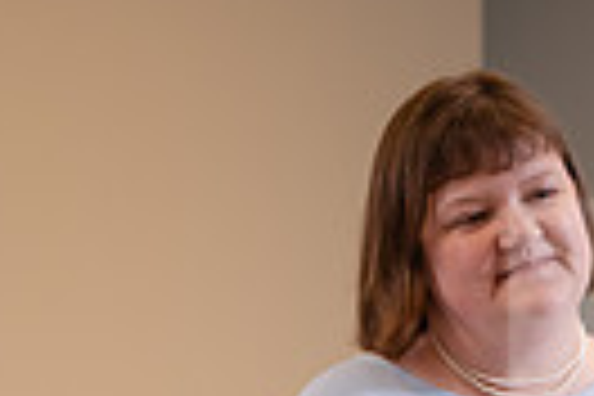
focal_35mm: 307
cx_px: 374
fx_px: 5065
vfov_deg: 4.4
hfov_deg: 6.7
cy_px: 745
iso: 1000
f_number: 4.5
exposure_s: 1/160
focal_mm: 70
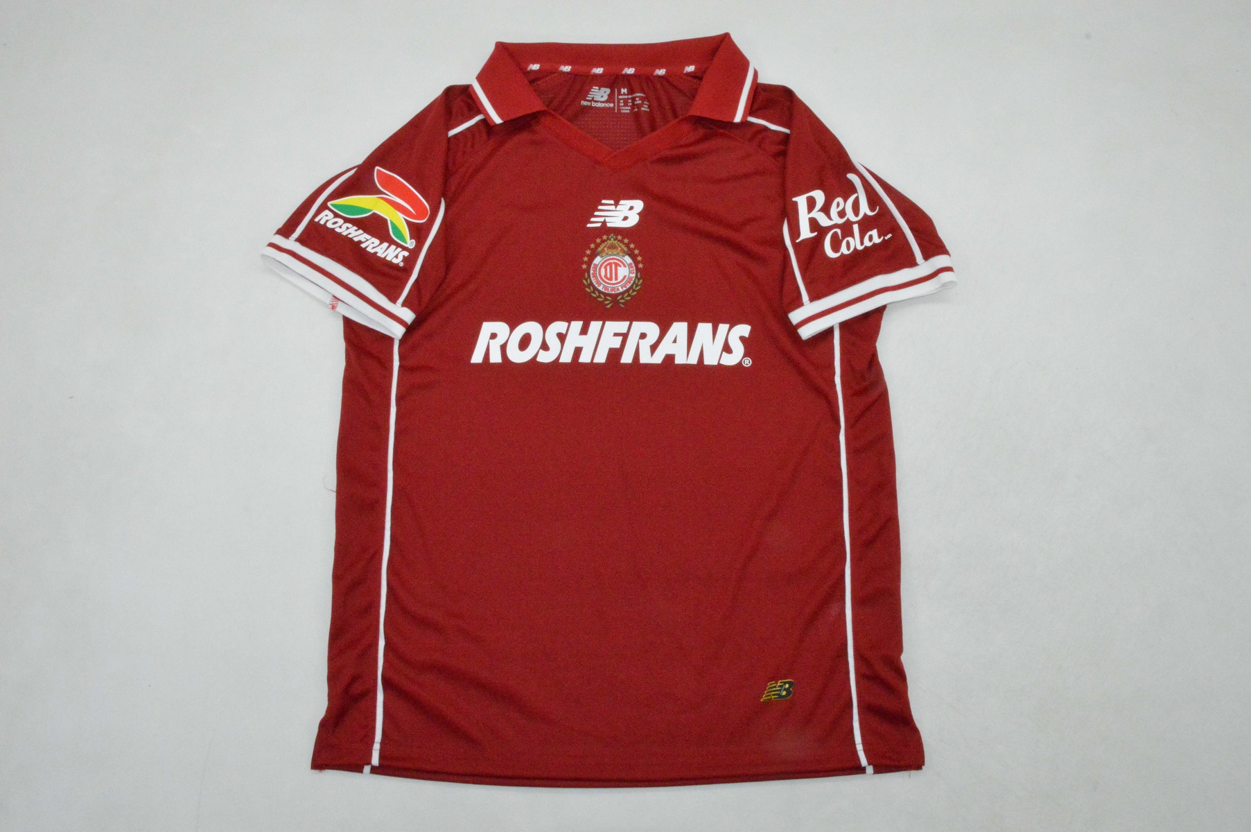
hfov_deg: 59.5
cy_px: 416
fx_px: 1094
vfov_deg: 41.6
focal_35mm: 32
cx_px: 626
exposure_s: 1/200
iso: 6400
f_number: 25
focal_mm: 21
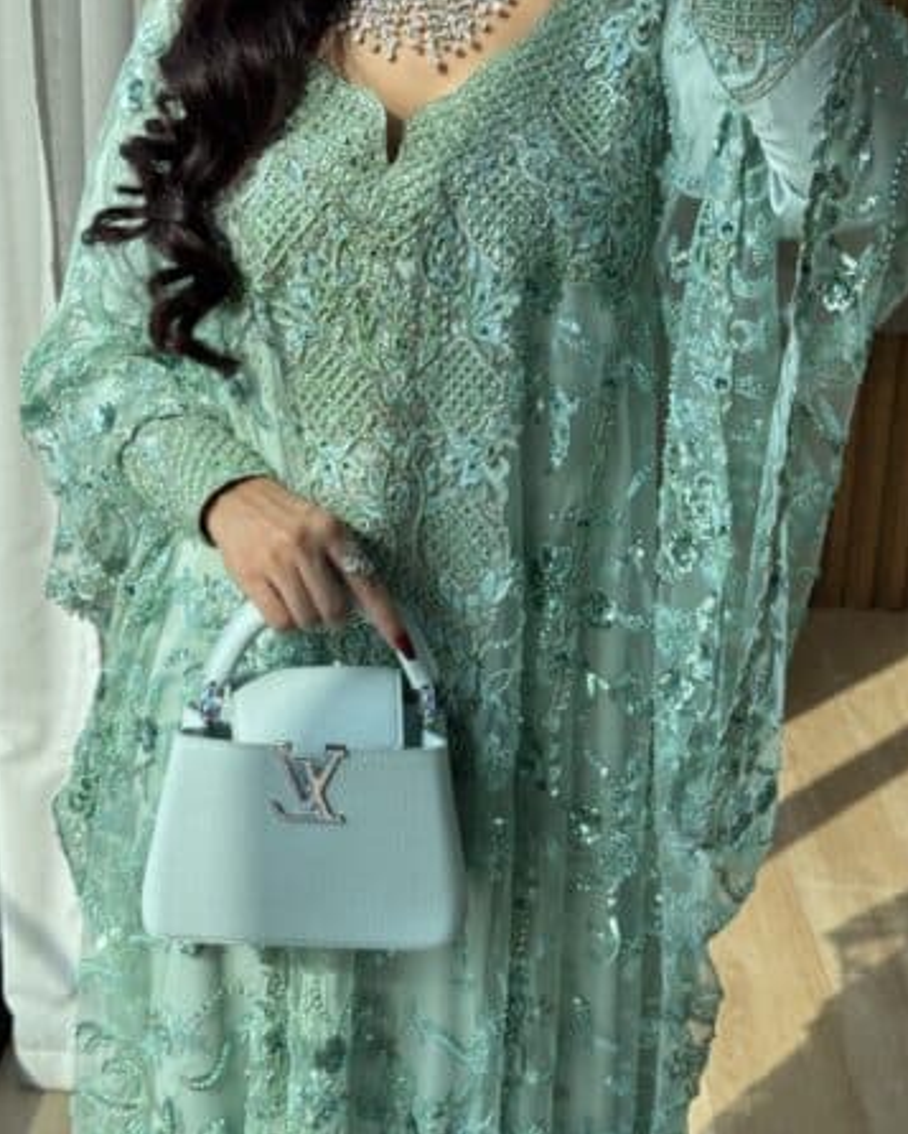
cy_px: 512
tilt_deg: -39.3
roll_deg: -3.3
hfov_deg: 27.1
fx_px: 1880
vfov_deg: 33.5
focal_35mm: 56
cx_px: 488
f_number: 1.78
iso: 64
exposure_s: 1/802
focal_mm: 6.76
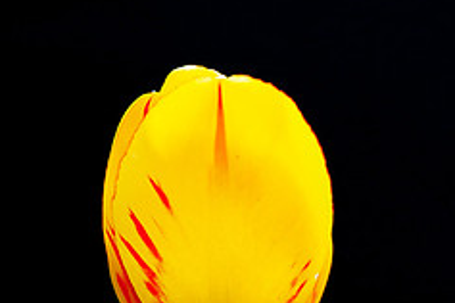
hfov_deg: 7.8
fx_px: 3349
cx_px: 308
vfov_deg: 5.2
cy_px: 236
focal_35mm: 265
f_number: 7.1
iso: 400
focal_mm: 70
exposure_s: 1/200
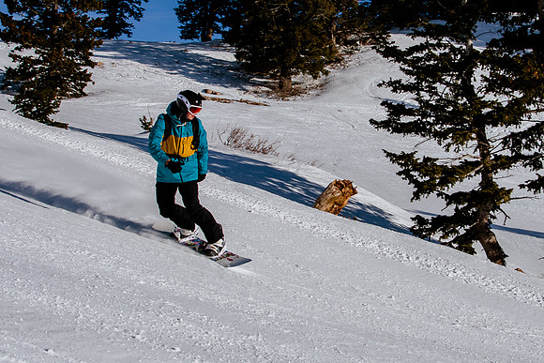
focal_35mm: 68
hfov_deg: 29.6
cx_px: 337
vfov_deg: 20.0
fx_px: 1027
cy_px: 156
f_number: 9
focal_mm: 31
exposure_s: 1/1000
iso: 160
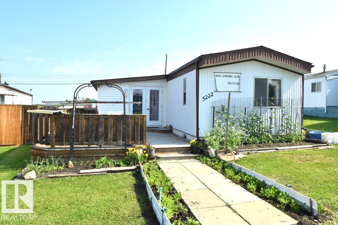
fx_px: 225
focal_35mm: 24
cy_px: 112
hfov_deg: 73.7
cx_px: 169
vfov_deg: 53.1
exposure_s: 1/200
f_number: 10
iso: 100
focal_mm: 16
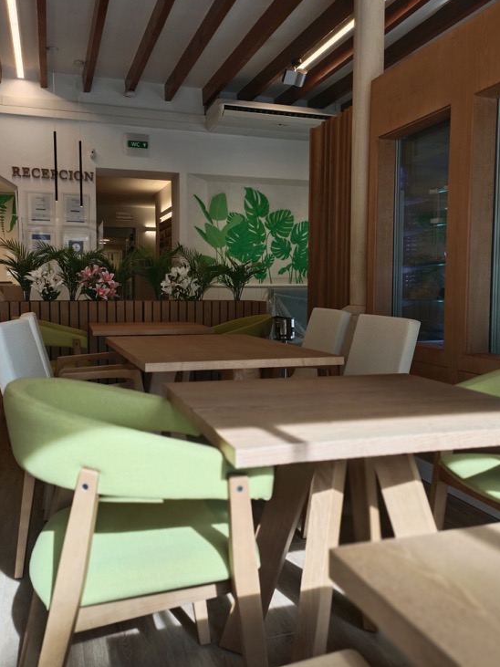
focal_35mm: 26
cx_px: 245
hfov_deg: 53.0
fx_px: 501
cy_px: 321
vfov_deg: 67.3
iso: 260
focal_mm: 5.58
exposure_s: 1/100
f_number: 2
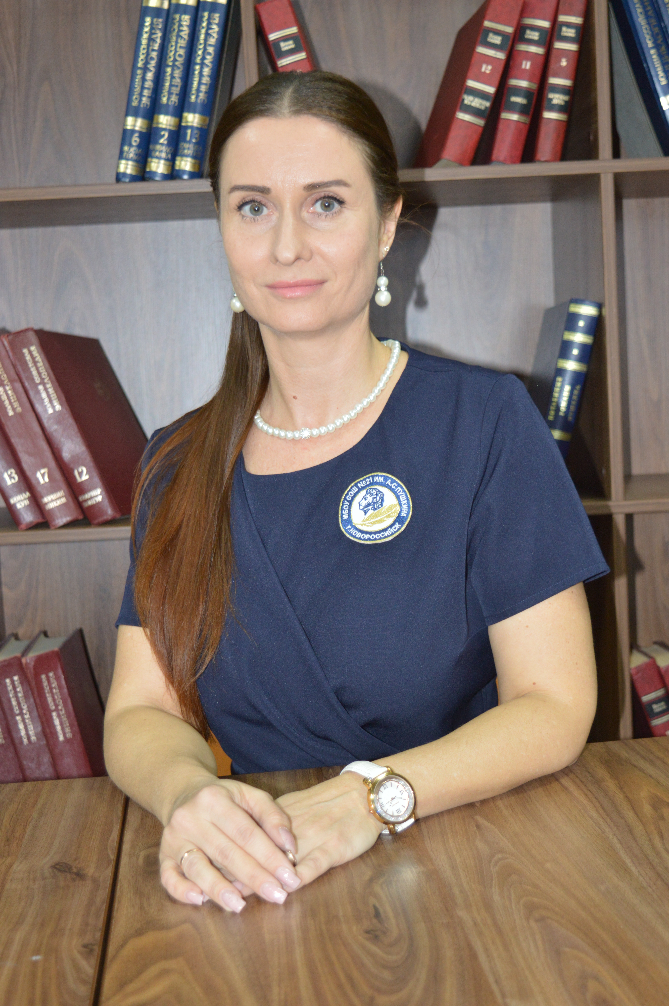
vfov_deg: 35.1
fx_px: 1592
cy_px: 503
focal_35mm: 57
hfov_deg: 23.7
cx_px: 334
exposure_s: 1/60
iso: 800
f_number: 4.8
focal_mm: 38
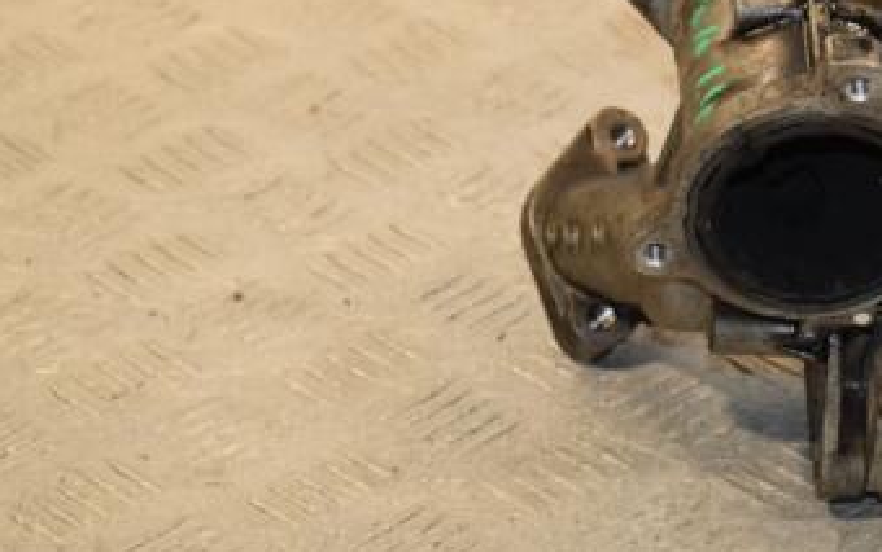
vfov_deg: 7.4
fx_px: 4281
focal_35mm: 178
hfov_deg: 11.7
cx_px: 773
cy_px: 337
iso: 800
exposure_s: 1/200
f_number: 6.3
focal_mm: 66
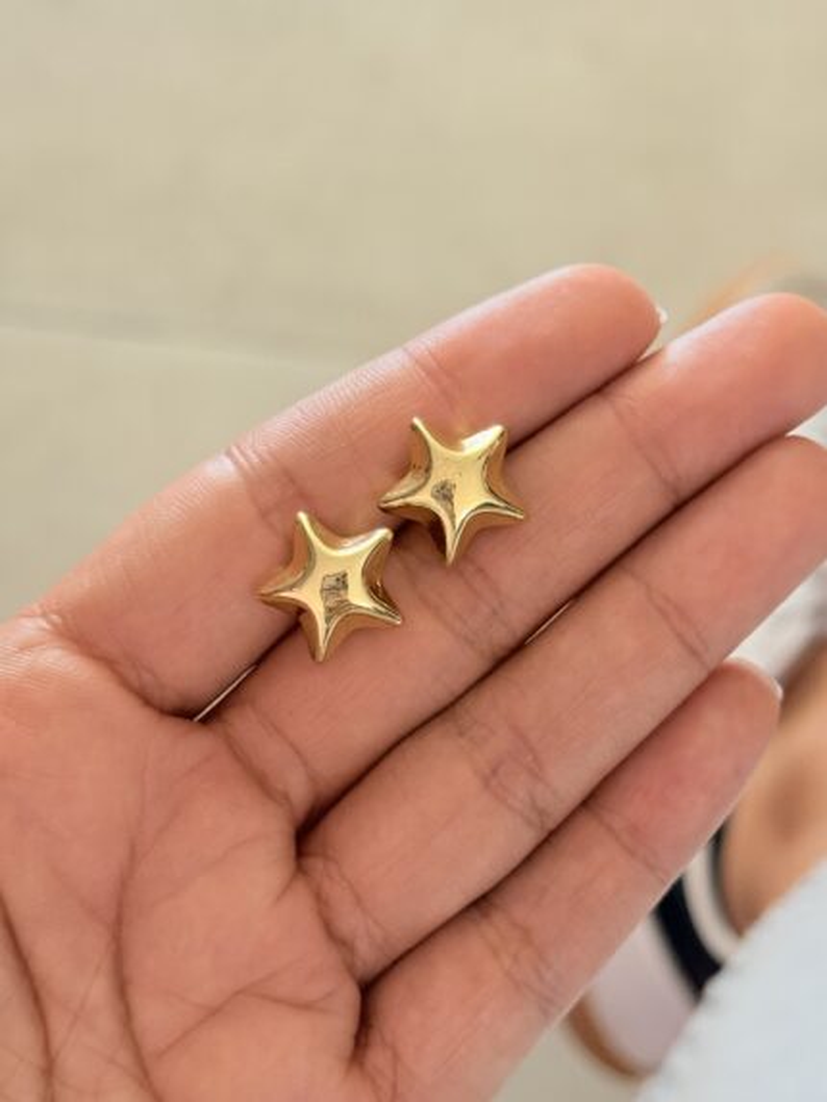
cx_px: 414
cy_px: 551
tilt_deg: -57.0
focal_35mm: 48
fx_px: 1528
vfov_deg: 39.6
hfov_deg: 30.3
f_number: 1.78
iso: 200
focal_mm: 6.76
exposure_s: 1/60
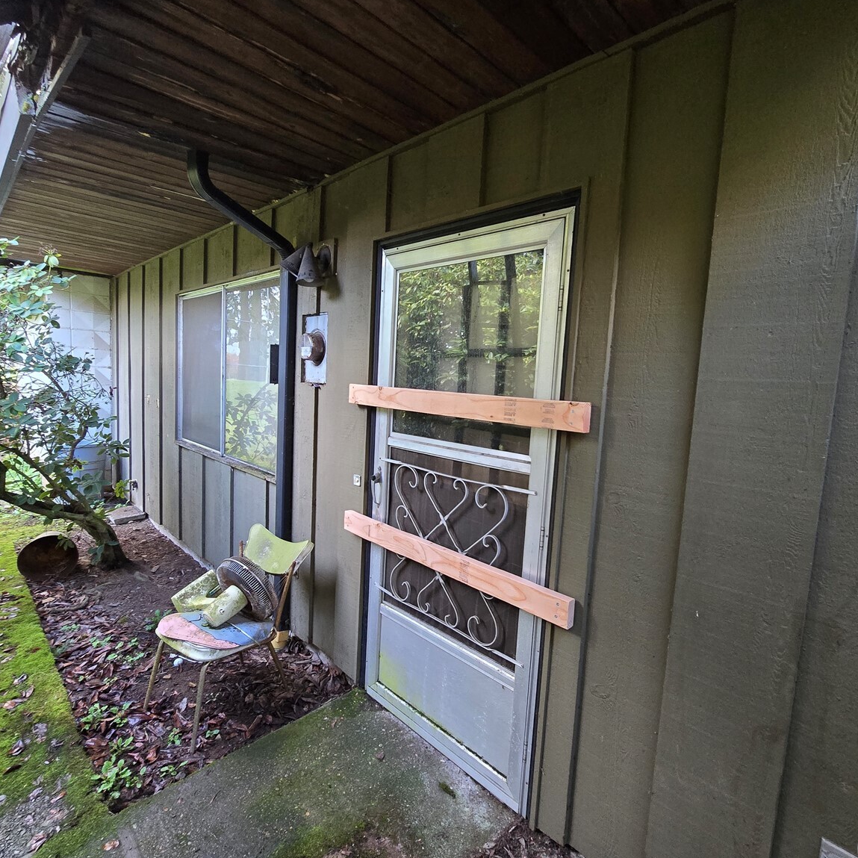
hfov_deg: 87.3
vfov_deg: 87.4
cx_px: 454
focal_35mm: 16
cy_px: 431
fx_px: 449
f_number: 2.2
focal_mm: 2.2
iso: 500
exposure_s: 1/60
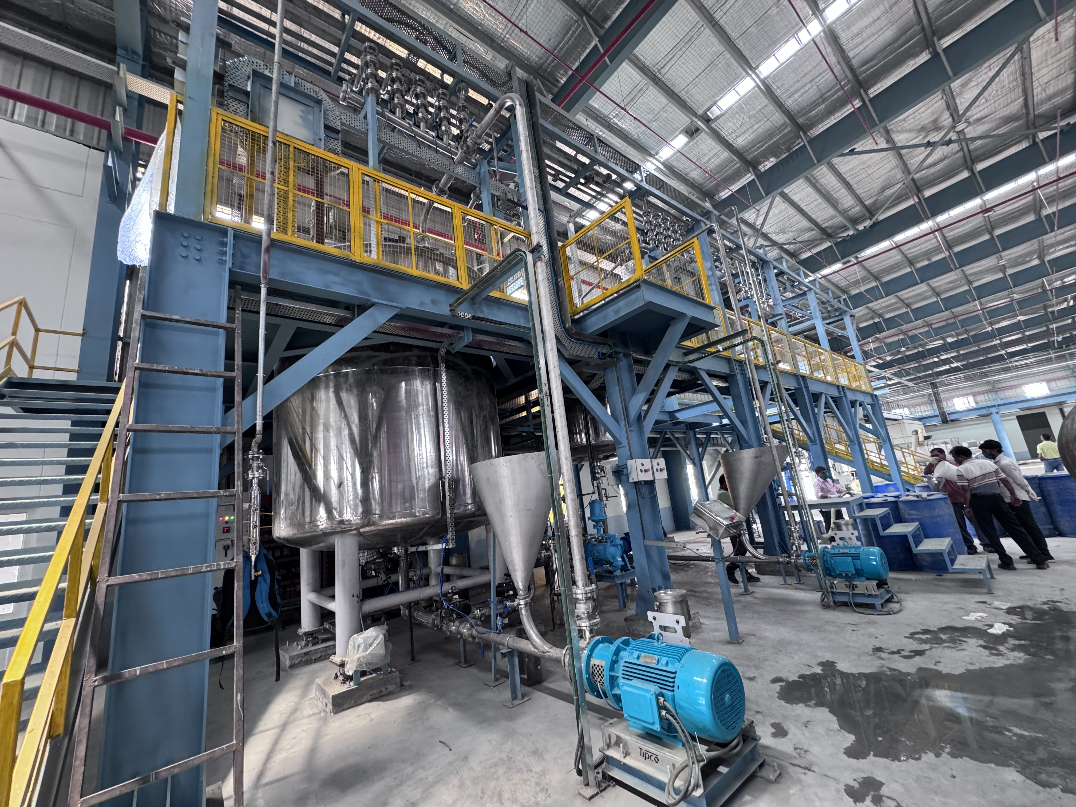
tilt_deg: +13.4
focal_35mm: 14
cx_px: 538
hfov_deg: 102.1
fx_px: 435
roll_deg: +7.4
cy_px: 404
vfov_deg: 85.7
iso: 320
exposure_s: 1/96
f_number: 2.2
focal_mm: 2.22
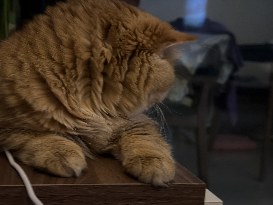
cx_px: 136
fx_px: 379
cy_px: 102
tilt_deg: -7.2
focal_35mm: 48
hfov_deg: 39.7
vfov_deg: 30.3
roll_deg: -4.6
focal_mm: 6.76
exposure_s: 1/17
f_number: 1.78
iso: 1250
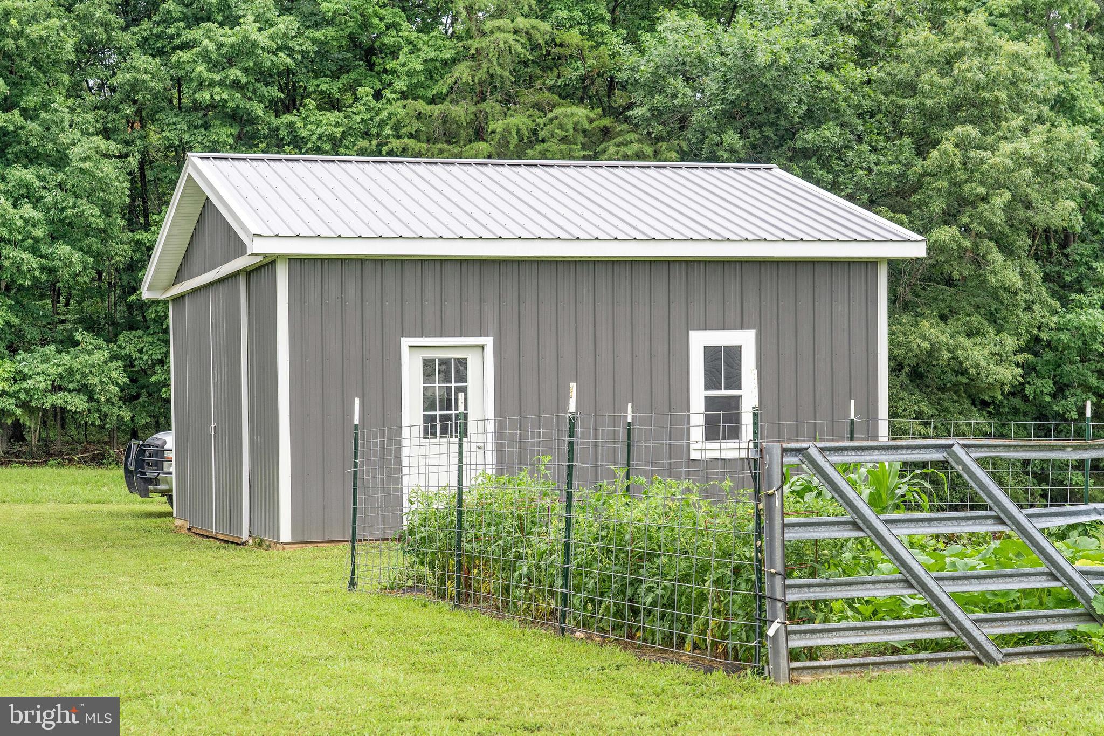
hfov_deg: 31.9
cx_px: 552
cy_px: 368
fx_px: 1932
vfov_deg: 21.6
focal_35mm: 63
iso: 400
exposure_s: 1/500
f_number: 8
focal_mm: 63
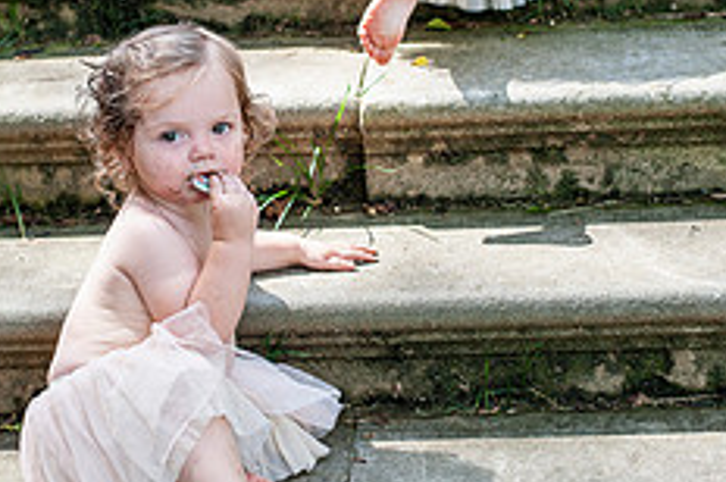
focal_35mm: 97
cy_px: 163
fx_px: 1953
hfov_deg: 21.1
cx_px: 343
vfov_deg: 14.0
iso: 800
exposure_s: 1/1000
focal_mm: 50
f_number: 4
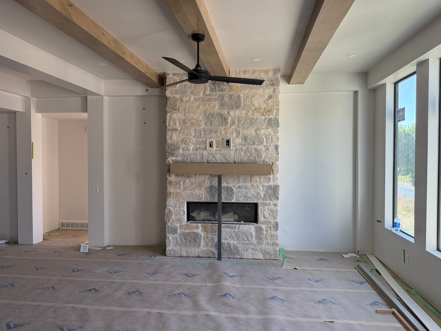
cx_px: 224
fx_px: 319
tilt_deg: -1.4
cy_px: 164
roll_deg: -0.3
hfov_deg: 69.4
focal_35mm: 25
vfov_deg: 54.9
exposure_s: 1/275
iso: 100
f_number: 1.78
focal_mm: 6.76
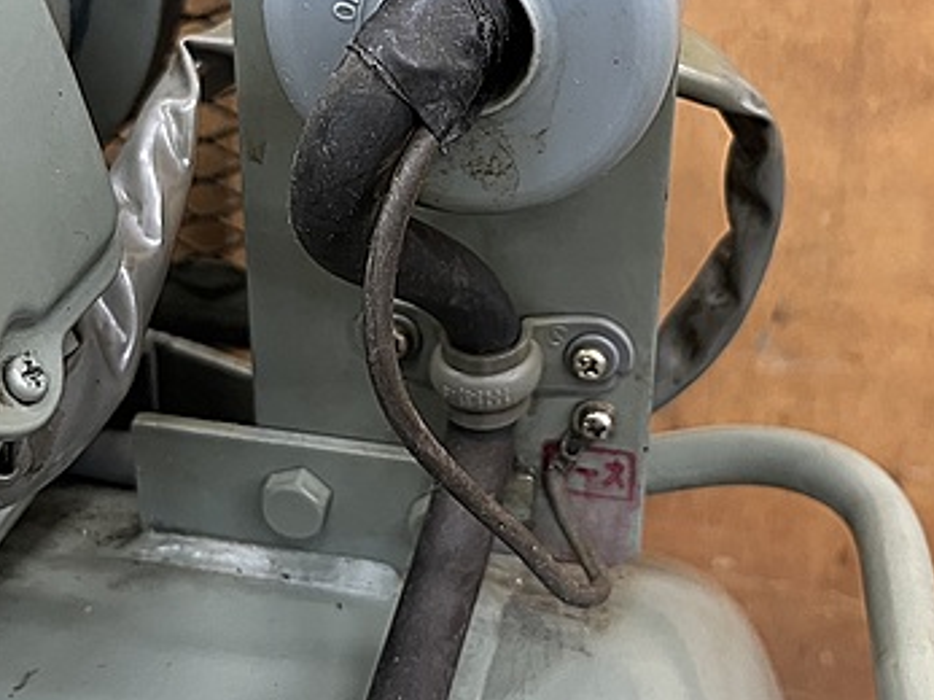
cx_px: 482
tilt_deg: -23.4
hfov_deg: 39.7
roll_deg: -1.0
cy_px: 100
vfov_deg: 29.3
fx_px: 1295
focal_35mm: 48
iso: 250
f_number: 1.6
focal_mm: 5.1
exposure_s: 1/60
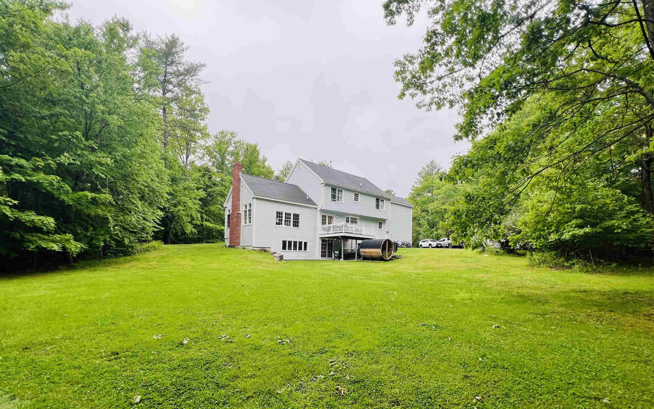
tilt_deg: +0.7
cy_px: 248
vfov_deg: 77.6
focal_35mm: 14
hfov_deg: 105.3
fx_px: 250
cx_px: 330
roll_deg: -1.2
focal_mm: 1.57
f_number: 1.8
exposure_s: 1/166
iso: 32
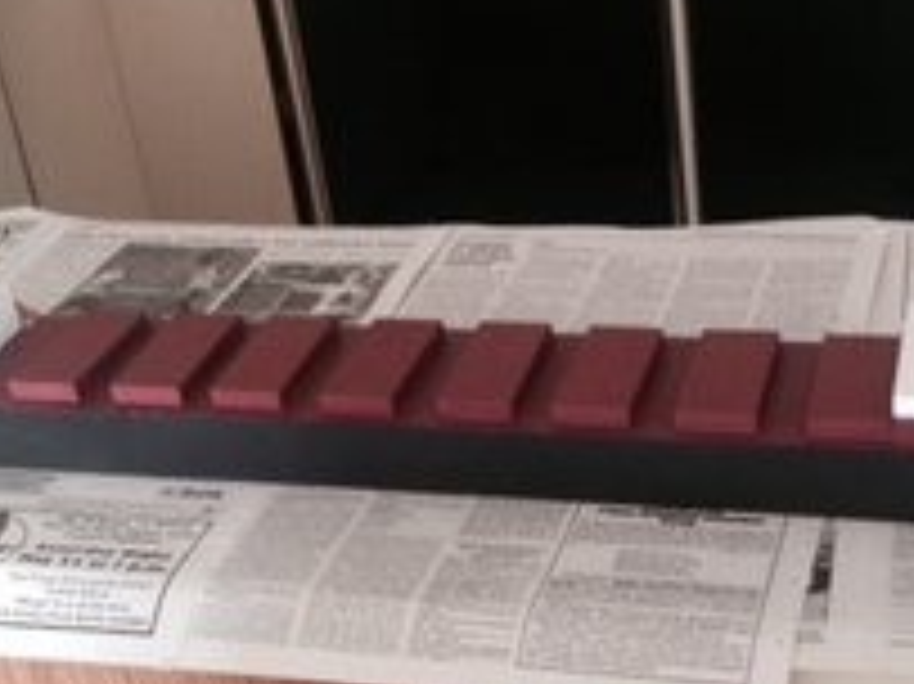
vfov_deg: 22.6
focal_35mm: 65
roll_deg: +7.4
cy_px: 346
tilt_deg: -29.2
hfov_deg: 29.7
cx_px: 567
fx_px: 1715
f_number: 2.4
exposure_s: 1/20
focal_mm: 4.12
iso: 125
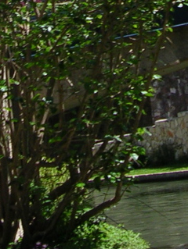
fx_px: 1279
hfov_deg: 8.4
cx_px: 70
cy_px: -166
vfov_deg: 10.6
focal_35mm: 177
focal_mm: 8
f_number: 3.2
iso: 50
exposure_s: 1/535
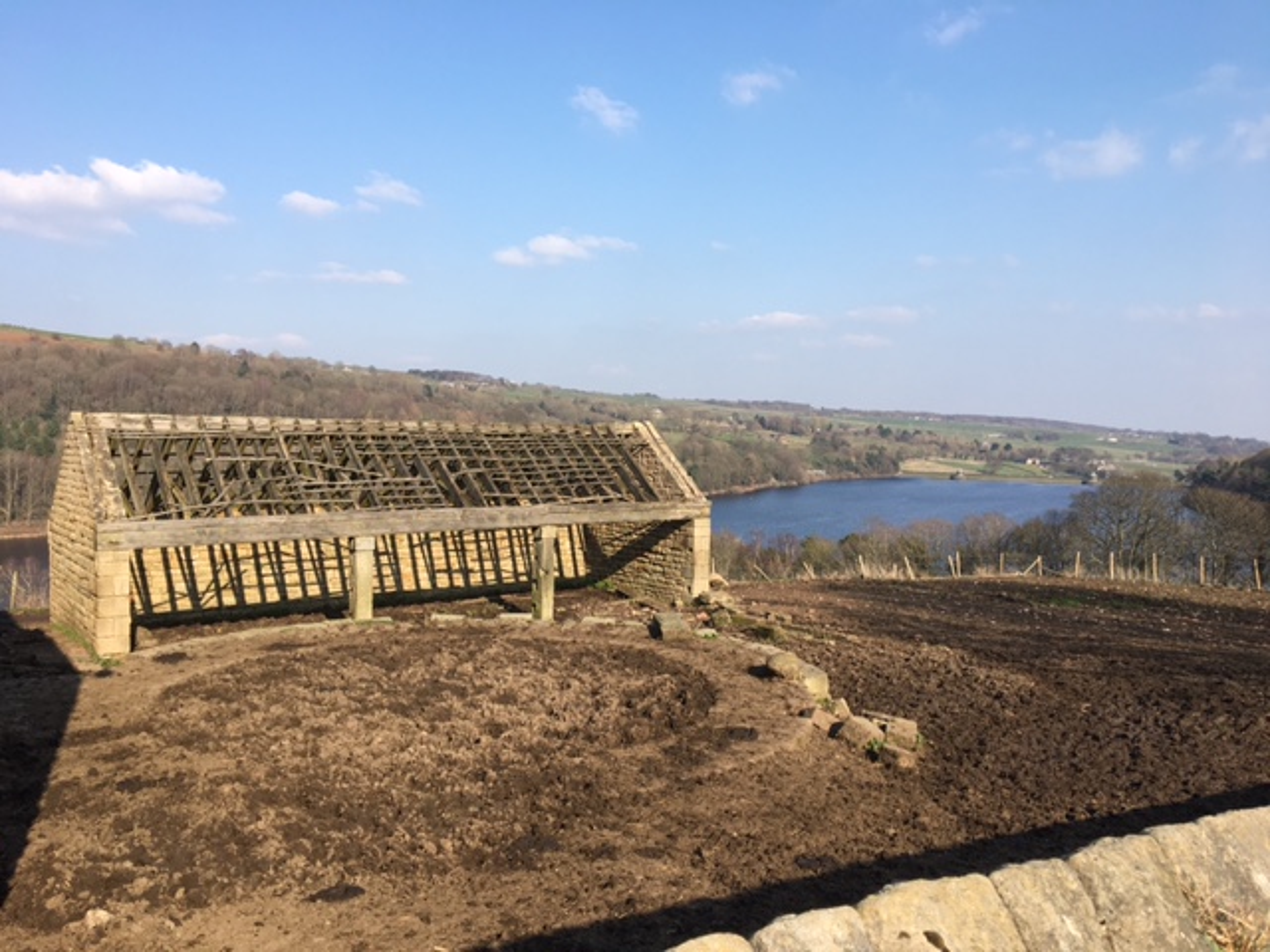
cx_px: 635
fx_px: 1064
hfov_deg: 61.7
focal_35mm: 29
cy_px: 476
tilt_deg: -3.2
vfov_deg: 48.2
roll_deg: -1.2
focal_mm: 4.15
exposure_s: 1/1026
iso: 25
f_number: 2.2
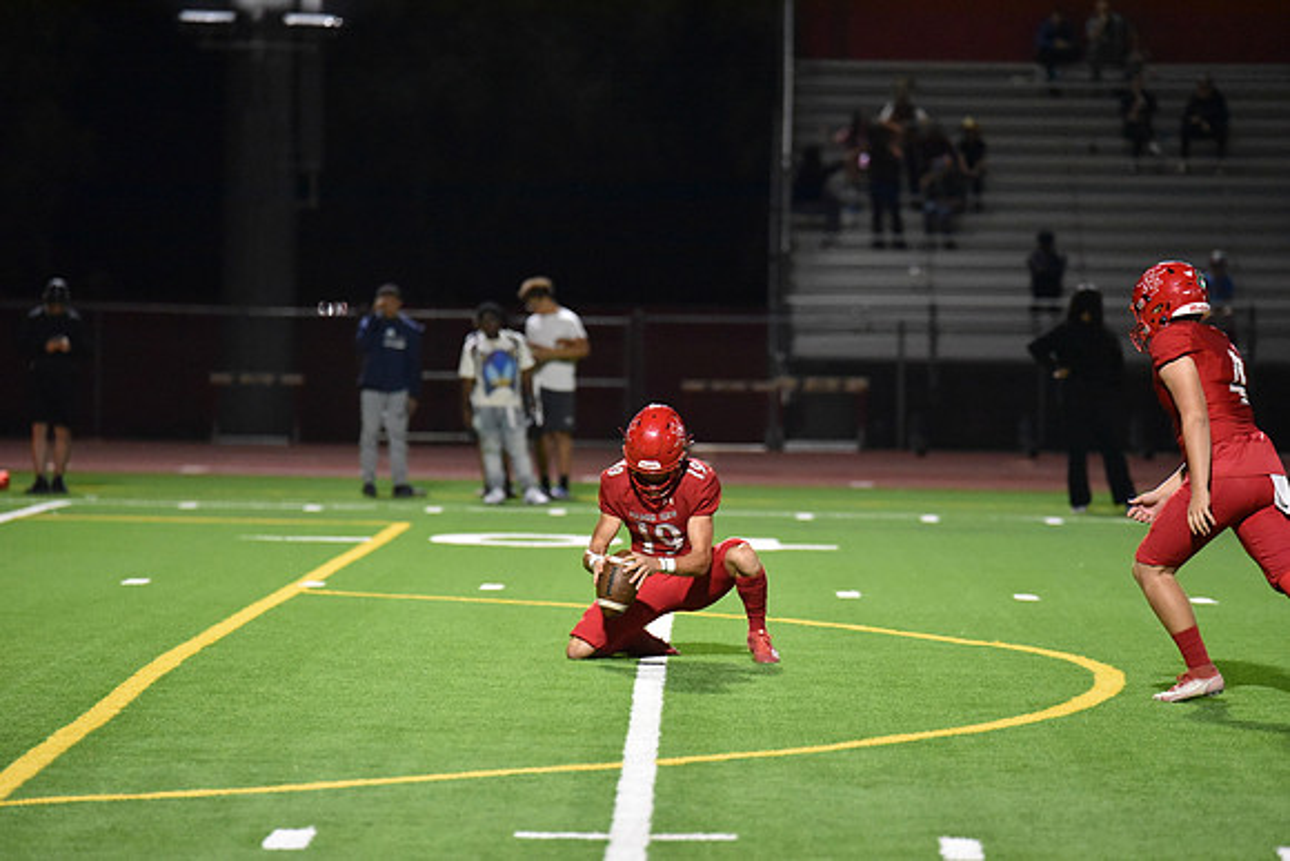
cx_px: 645
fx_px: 7168
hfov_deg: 10.3
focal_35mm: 200
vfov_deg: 6.9
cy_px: 430
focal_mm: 200
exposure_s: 1/1000
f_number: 2.8
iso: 10000
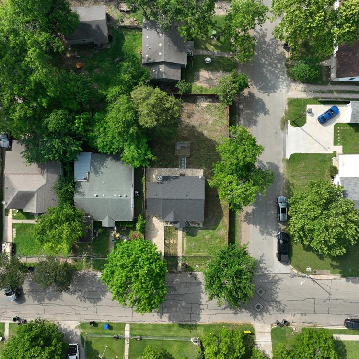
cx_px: 187
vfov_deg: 55.6
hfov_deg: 55.6
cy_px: 180
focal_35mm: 29
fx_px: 340
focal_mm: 12.29
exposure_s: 1/200
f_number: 8
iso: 110
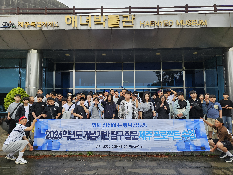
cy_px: 88
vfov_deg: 58.9
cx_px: 116
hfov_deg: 73.9
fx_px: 155
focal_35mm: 23
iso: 10
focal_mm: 6.3
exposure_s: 1/124
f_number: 1.7
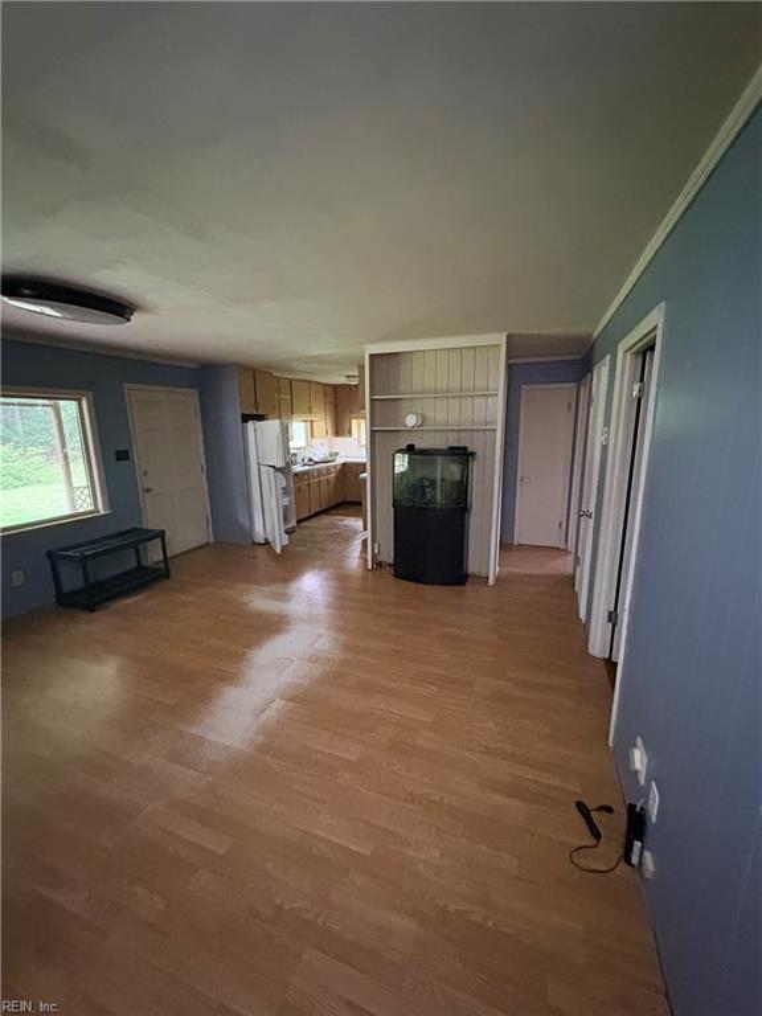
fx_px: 411
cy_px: 508
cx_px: 381
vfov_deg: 102.1
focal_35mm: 14
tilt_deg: -7.6
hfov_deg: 85.7
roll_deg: +2.5
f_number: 2.2
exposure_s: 1/30
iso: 1600
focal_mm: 2.22
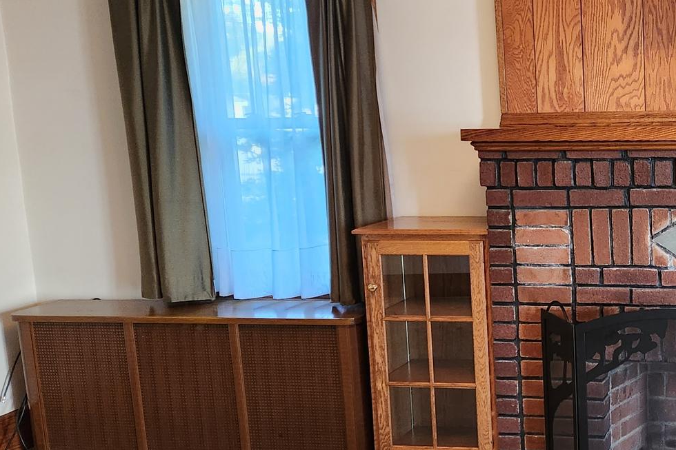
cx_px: 682
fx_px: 939
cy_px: 231
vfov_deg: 27.0
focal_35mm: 50
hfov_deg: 35.6
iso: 640
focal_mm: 5.4
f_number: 1.8
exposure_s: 1/120
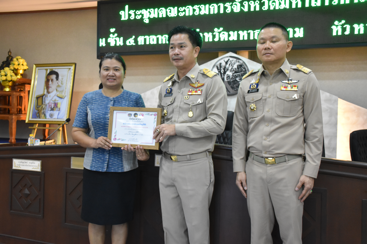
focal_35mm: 36
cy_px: 122
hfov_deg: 53.1
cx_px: 184
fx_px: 367
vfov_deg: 36.9
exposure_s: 1/100
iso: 3200
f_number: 5
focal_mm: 24
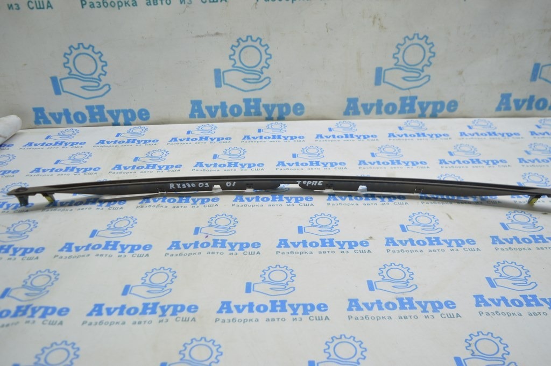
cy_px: 183
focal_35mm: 32
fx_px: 482
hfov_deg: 59.5
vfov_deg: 41.6
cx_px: 276
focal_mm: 21
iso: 400
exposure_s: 1/50
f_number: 3.8
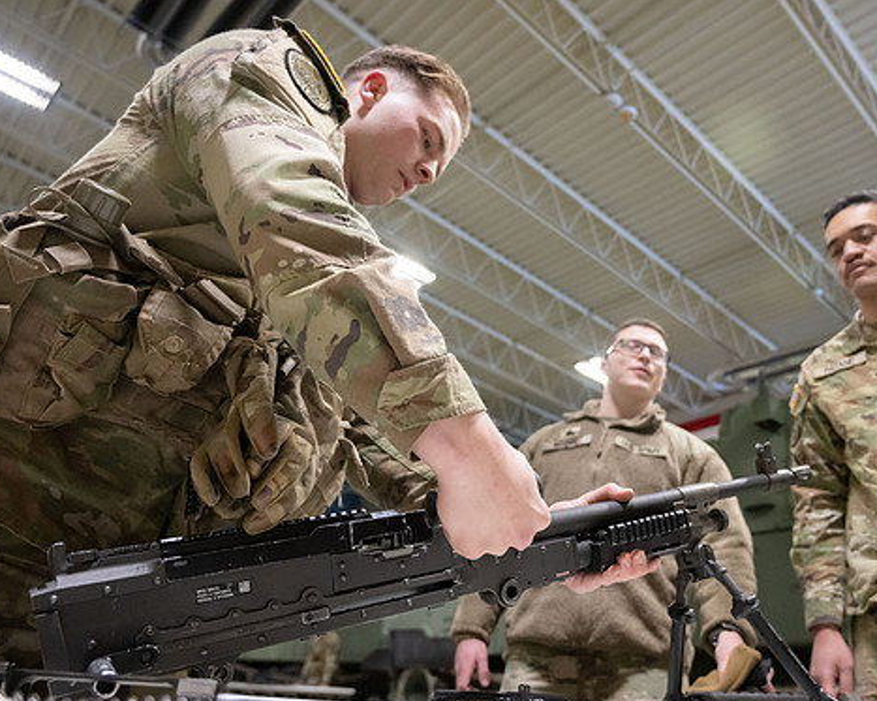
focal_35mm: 28
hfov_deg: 61.8
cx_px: 520
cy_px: 347
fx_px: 726
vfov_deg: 51.5
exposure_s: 1/250
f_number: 4
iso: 2500
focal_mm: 24
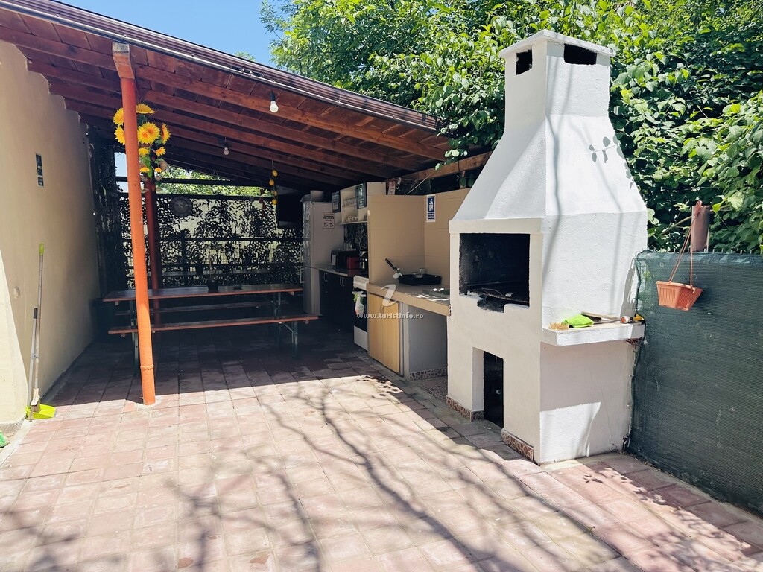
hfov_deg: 71.6
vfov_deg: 56.8
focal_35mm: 24
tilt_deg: -6.0
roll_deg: +1.6
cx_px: 382
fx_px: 529
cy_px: 286
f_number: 1.78
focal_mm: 6.86
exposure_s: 1/2967
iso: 80
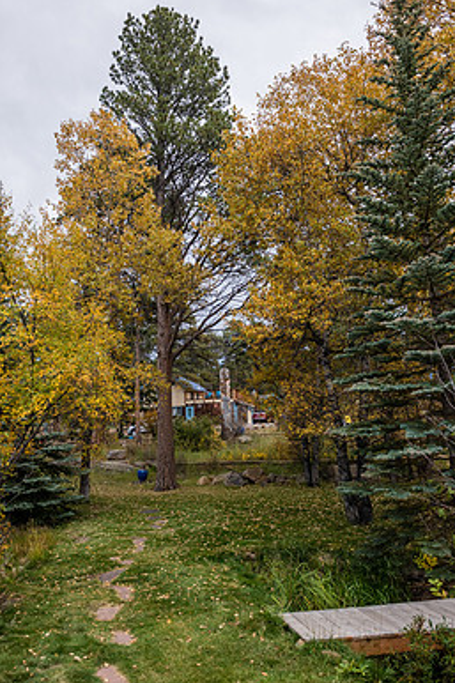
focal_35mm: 28
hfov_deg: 46.3
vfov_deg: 65.4
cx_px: 207
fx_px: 531
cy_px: 361
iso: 320
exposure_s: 1/640
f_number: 5
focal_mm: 24
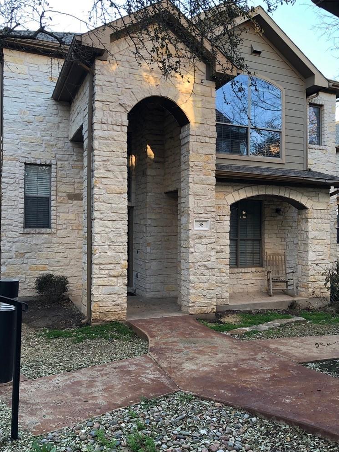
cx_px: 175
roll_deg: -0.9
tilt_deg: +2.5
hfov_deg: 48.2
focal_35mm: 29
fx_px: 379
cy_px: 221
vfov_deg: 61.6
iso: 50
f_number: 1.8
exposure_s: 1/120
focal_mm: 4
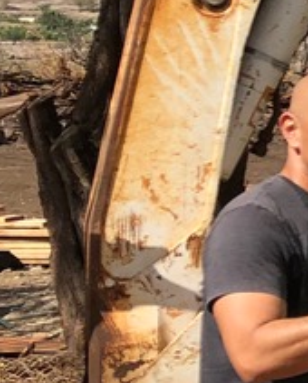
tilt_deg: -1.0
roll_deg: -0.8
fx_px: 1877
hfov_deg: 7.6
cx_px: 1071
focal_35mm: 165
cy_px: 98
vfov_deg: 11.7
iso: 20
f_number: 1.8
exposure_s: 1/2183
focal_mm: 4
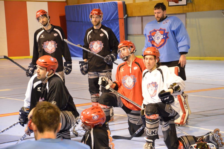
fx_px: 606
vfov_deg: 14.0
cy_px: 74
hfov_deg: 20.9
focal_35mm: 98
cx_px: 112
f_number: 5.3
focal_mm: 65
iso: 3200
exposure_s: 1/100
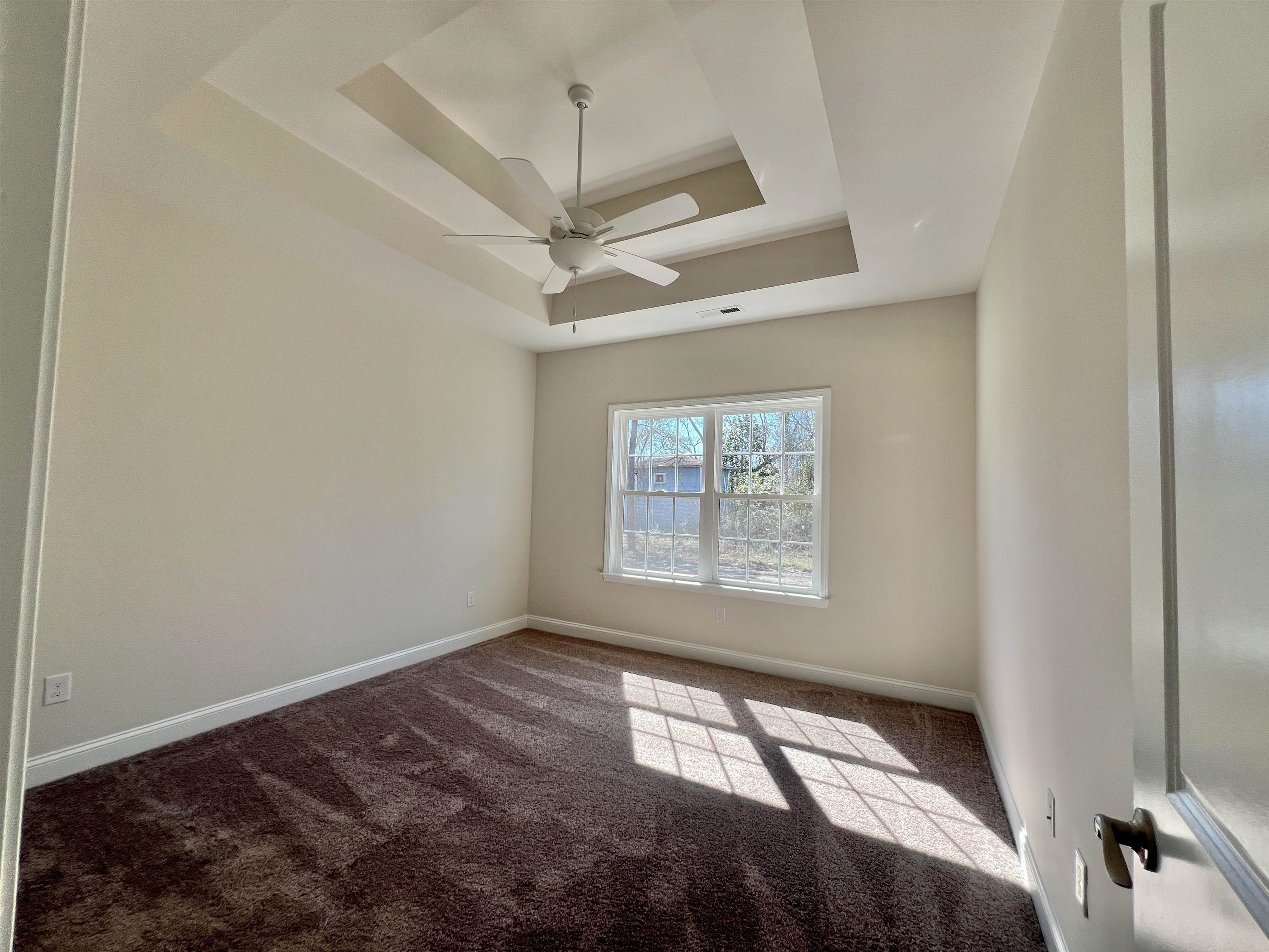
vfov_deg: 89.9
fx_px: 477
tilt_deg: +2.0
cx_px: 634
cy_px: 476
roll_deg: -1.9
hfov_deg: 106.2
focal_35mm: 13
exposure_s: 1/187
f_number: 1.8
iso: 32
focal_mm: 1.57
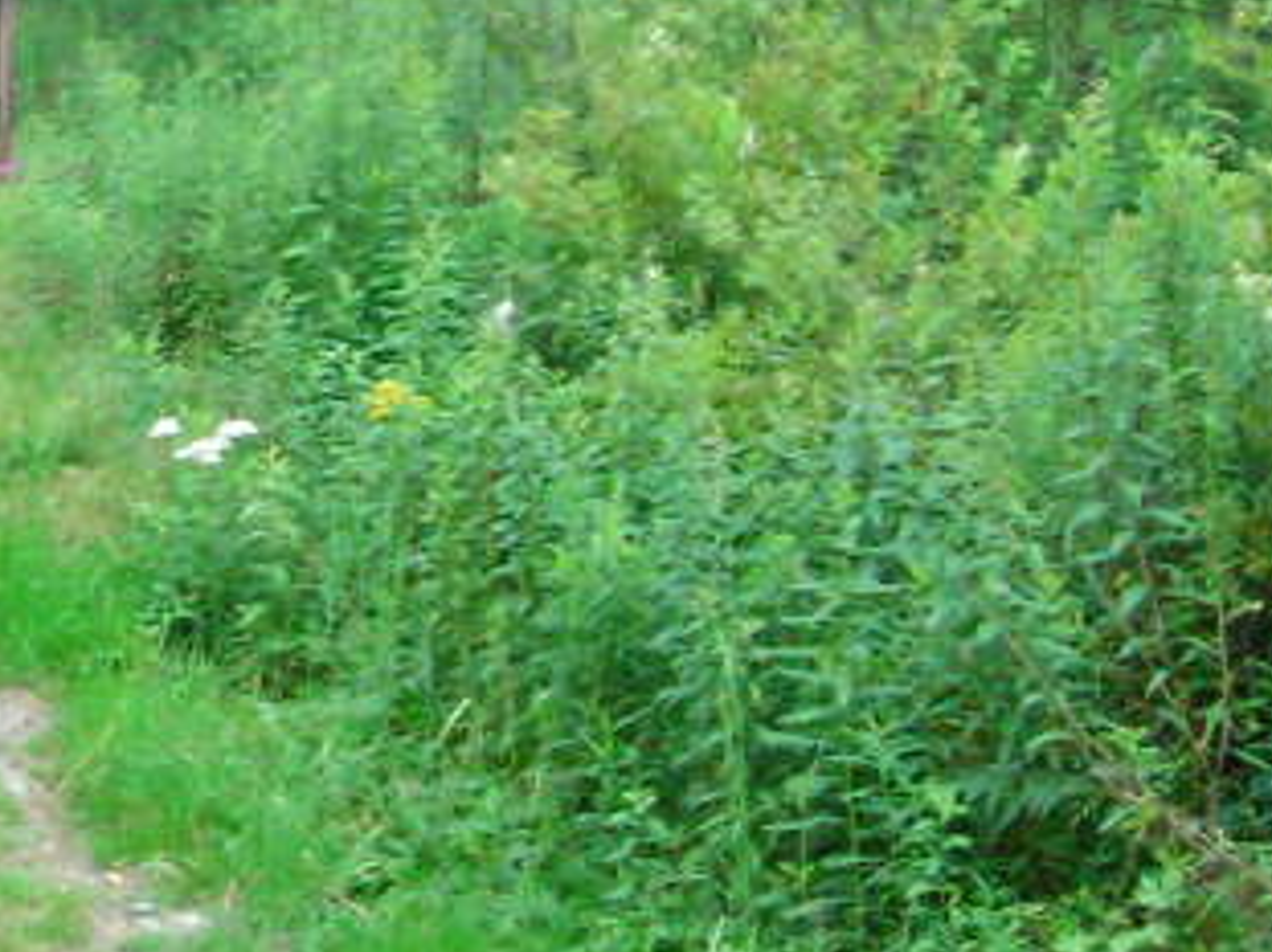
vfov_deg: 11.8
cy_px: 143
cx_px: -495
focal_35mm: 125
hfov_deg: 14.9
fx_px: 4591
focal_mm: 6.3
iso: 173
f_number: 3.2
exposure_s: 1/115
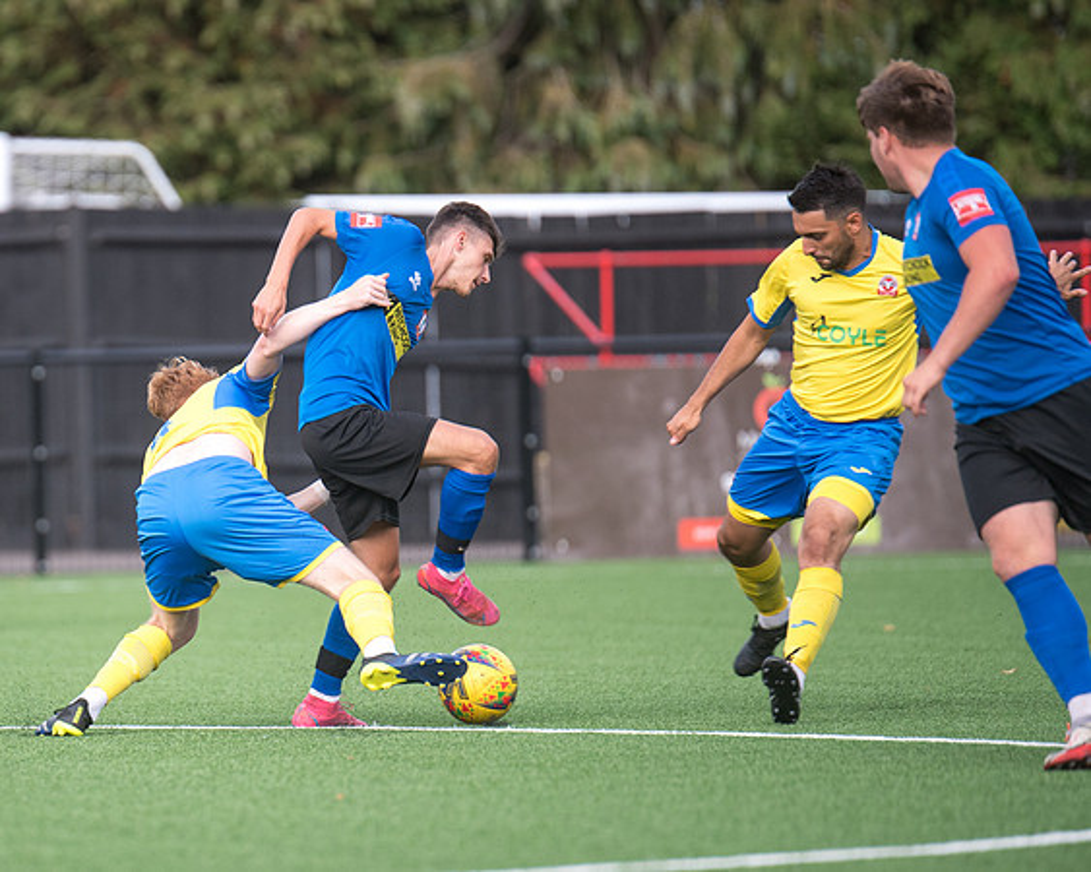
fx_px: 15075
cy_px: 436
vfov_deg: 3.3
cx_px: 186
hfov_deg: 4.1
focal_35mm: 467
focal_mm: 300
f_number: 2.8
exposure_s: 1/800
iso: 800
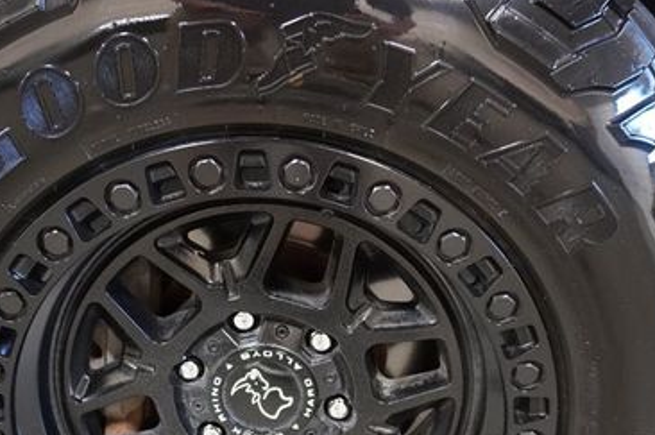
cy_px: 363
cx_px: 302
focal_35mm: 42
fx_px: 763
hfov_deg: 46.4
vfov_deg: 30.8
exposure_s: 1/30
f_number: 3.5
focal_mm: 16
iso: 6400
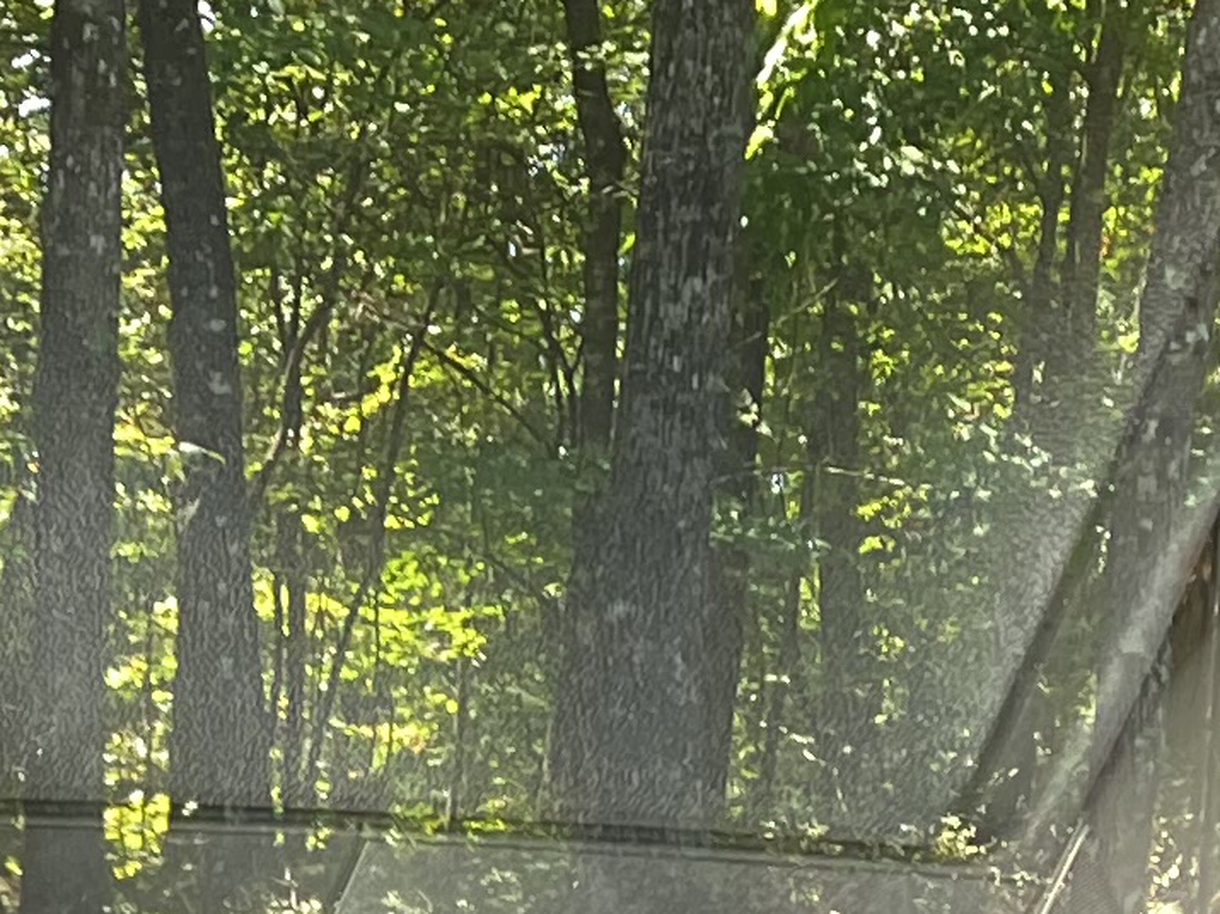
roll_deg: -3.2
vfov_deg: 8.6
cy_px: 2104
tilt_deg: -10.3
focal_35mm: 158
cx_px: -247
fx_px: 5568
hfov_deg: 12.2
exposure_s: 1/121
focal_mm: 3.99
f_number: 1.8
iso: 80
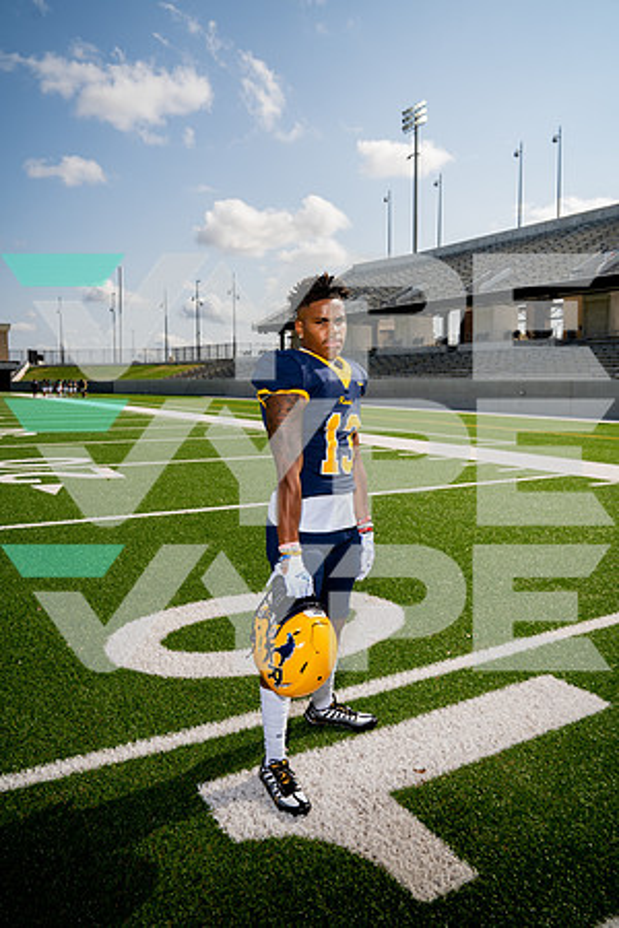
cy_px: 464
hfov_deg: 51.3
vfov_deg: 71.5
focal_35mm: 25
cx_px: 310
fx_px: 645
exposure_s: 1/250
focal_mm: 25
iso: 100
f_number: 7.1
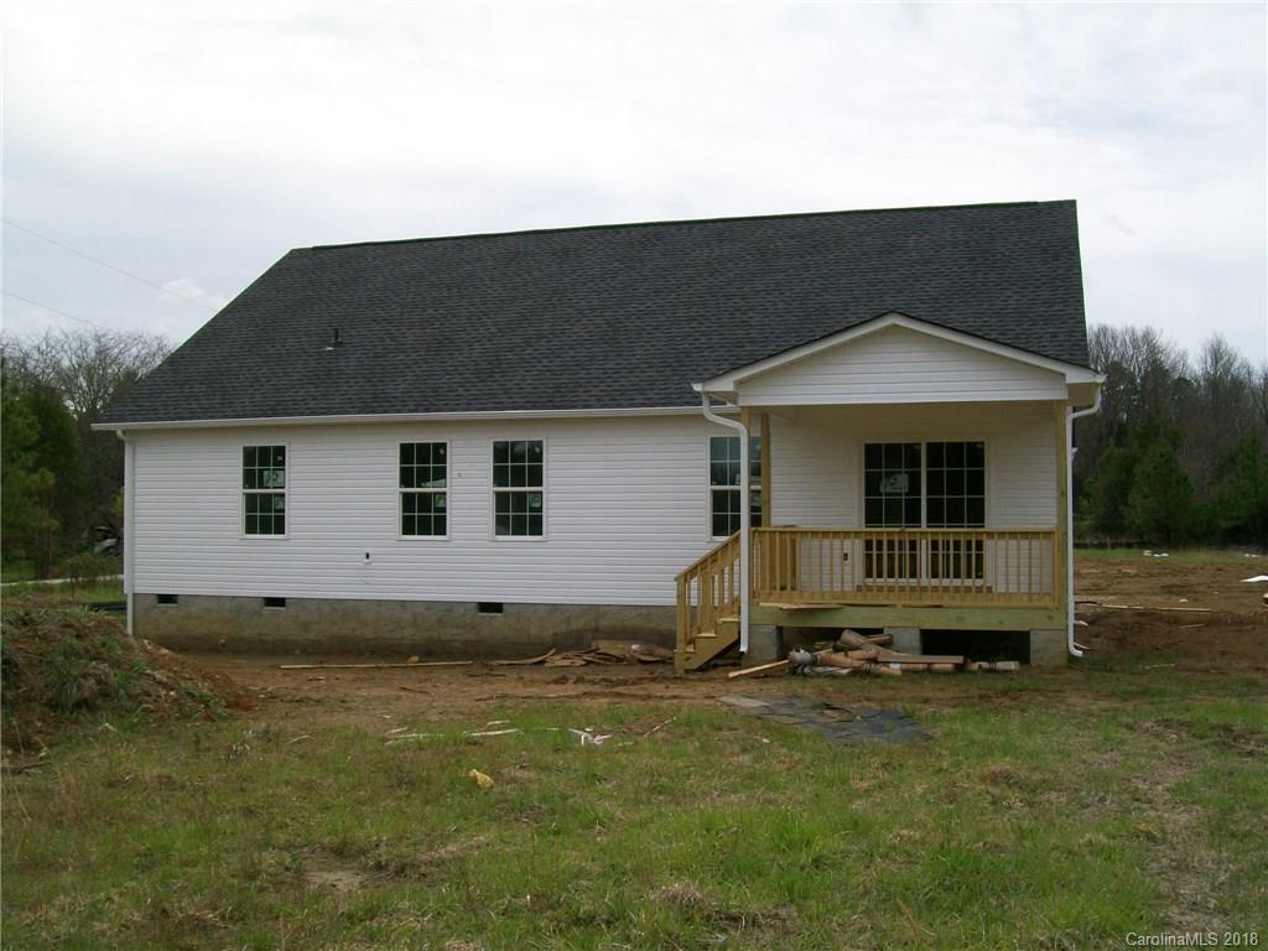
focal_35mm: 36
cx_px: 634
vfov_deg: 39.7
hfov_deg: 51.4
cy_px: 476
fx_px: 1319
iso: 64
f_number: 4.8
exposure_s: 1/500
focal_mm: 6
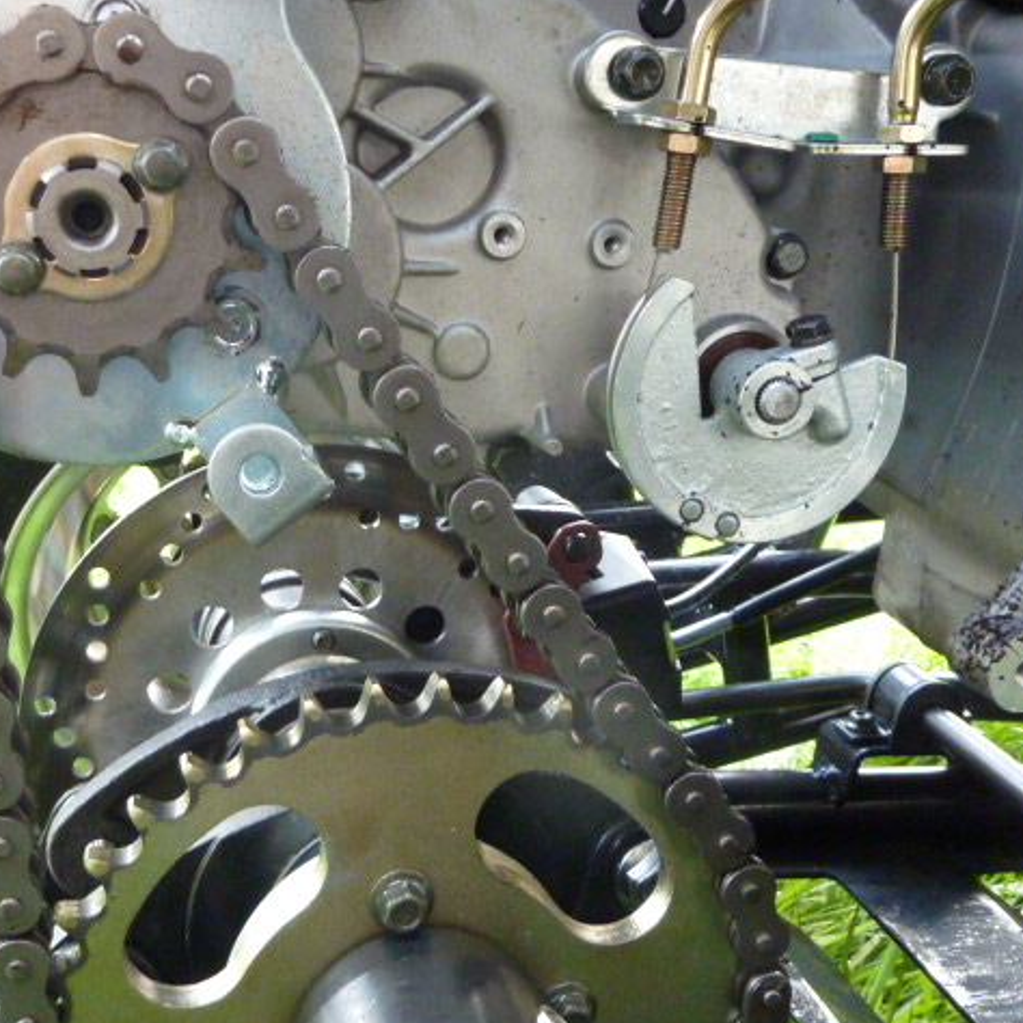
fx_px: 1438
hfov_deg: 39.0
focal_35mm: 43
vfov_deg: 39.2
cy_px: 512
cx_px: 399
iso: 400
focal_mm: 4.1
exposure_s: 1/13
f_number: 3.3
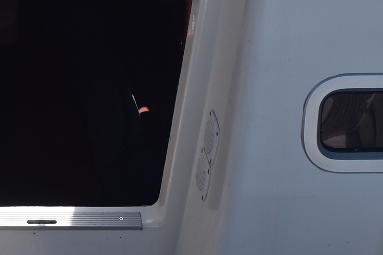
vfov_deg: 16.3
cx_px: -5
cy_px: -64
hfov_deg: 24.2
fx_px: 851
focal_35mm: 80
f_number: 10
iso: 400
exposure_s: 1/320
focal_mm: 18
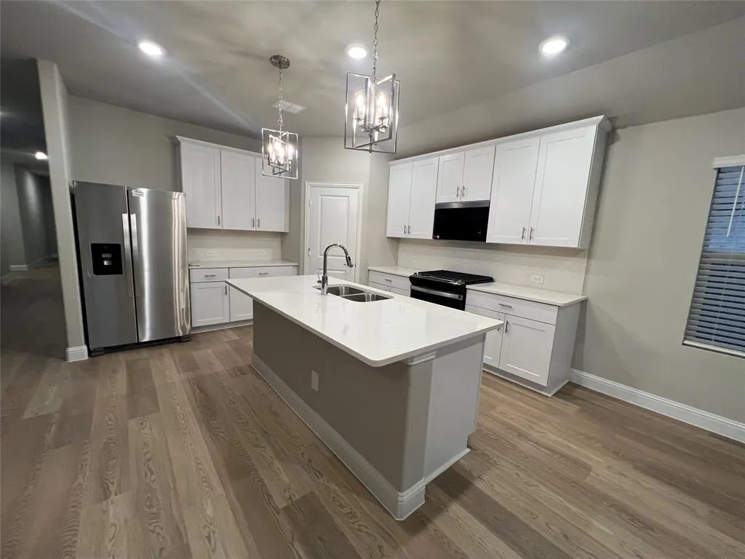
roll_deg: -2.0
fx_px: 280
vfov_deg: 89.9
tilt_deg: -8.7
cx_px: 372
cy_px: 280
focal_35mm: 13
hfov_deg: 106.2
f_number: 1.8
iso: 200
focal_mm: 1.57
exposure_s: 1/120
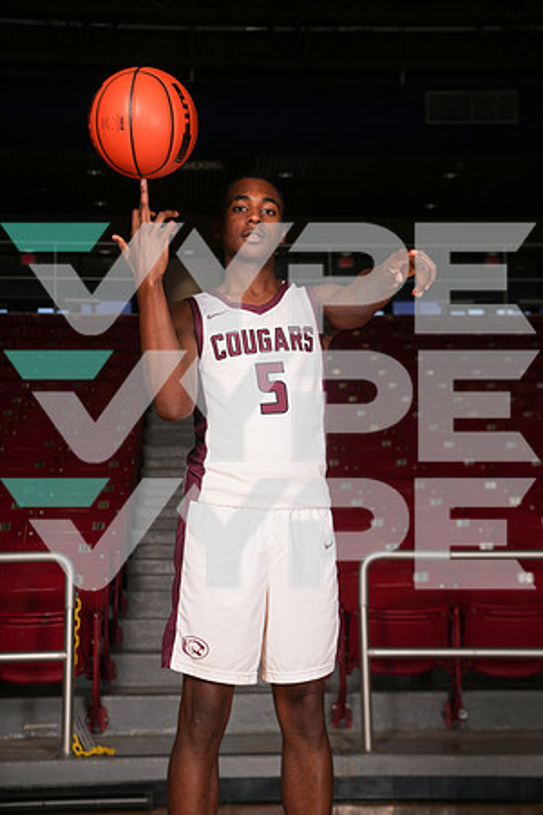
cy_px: 408
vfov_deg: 28.8
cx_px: 272
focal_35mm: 70
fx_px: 1584
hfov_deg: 19.5
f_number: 6.3
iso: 250
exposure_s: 1/200
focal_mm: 70
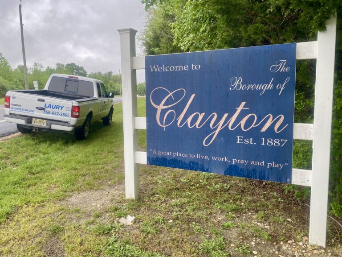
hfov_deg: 67.3
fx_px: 257
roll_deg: +0.5
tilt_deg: -6.5
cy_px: 128
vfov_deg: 53.1
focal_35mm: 26
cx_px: 171
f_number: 1.8
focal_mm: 4.25
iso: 32
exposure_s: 1/165
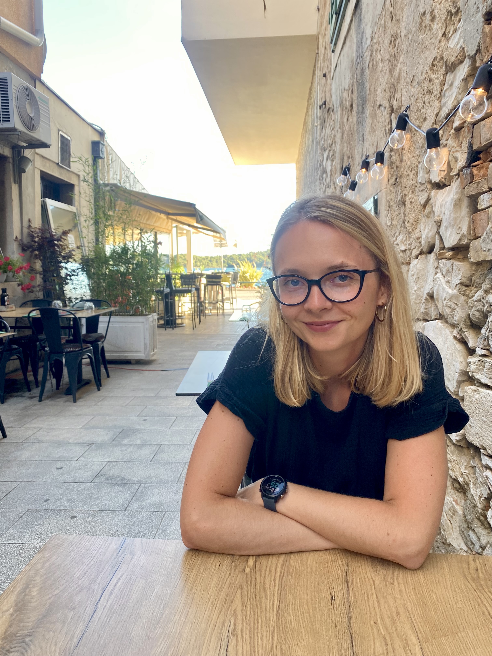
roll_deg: +1.0
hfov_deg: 53.1
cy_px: 328
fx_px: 493
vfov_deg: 67.3
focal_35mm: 26
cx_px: 246
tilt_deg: -4.2
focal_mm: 4.25
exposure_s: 1/122
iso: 50
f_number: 1.8
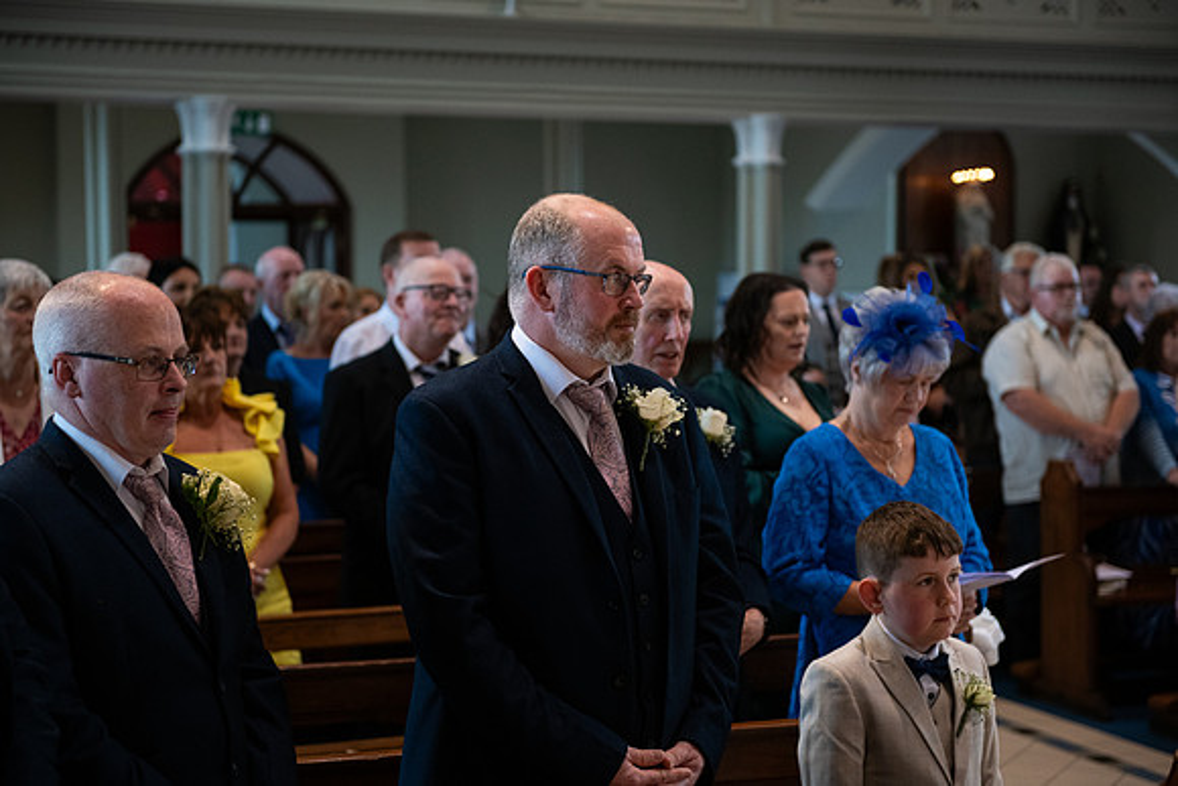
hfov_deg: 28.8
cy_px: 393
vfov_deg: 19.5
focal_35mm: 70
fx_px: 2291
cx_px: 589
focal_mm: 70
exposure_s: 1/160
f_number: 3.5
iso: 800
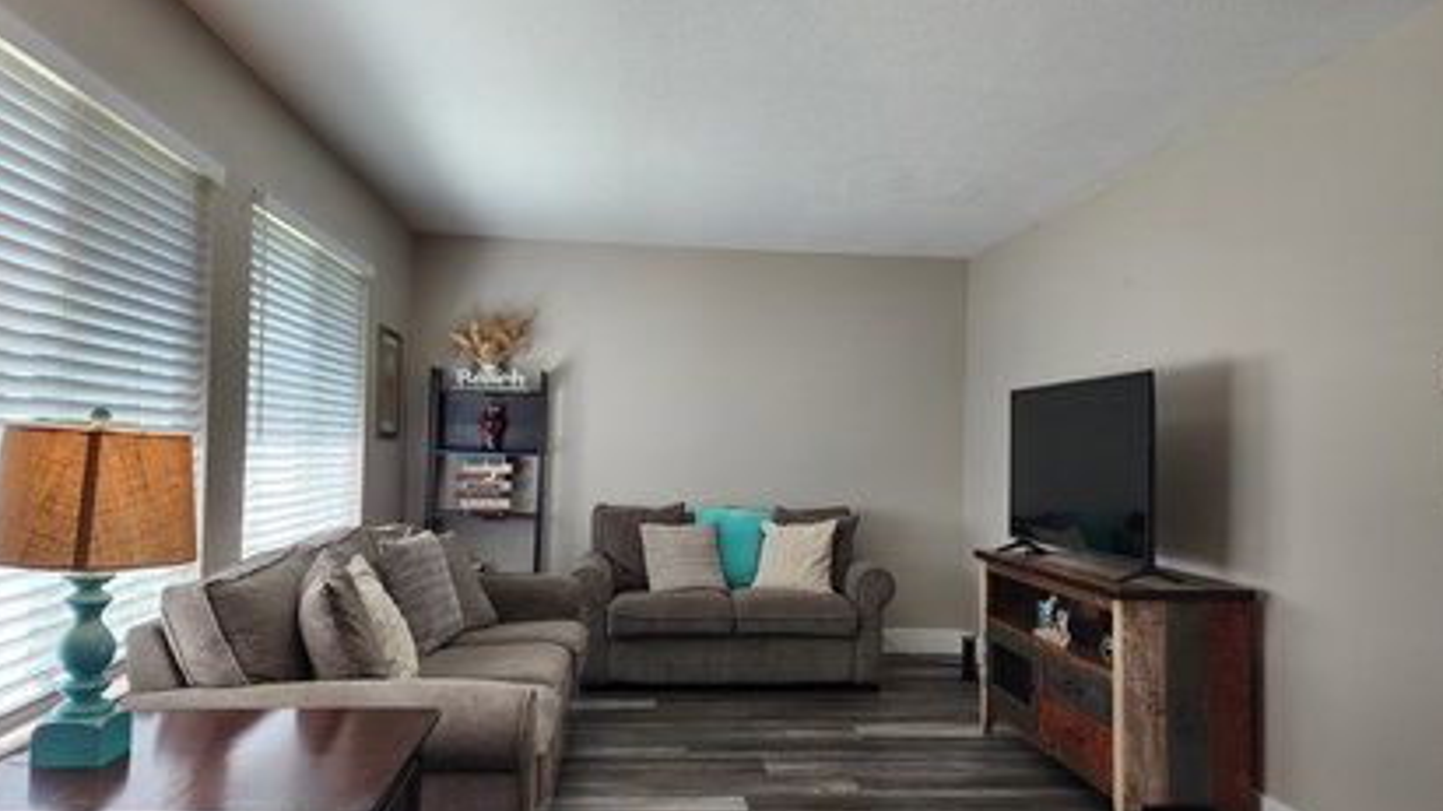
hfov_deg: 71.9
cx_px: 722
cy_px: 432
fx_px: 995
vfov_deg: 44.3
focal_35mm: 26
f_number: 1.8
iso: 80
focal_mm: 6.4
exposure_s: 1/120
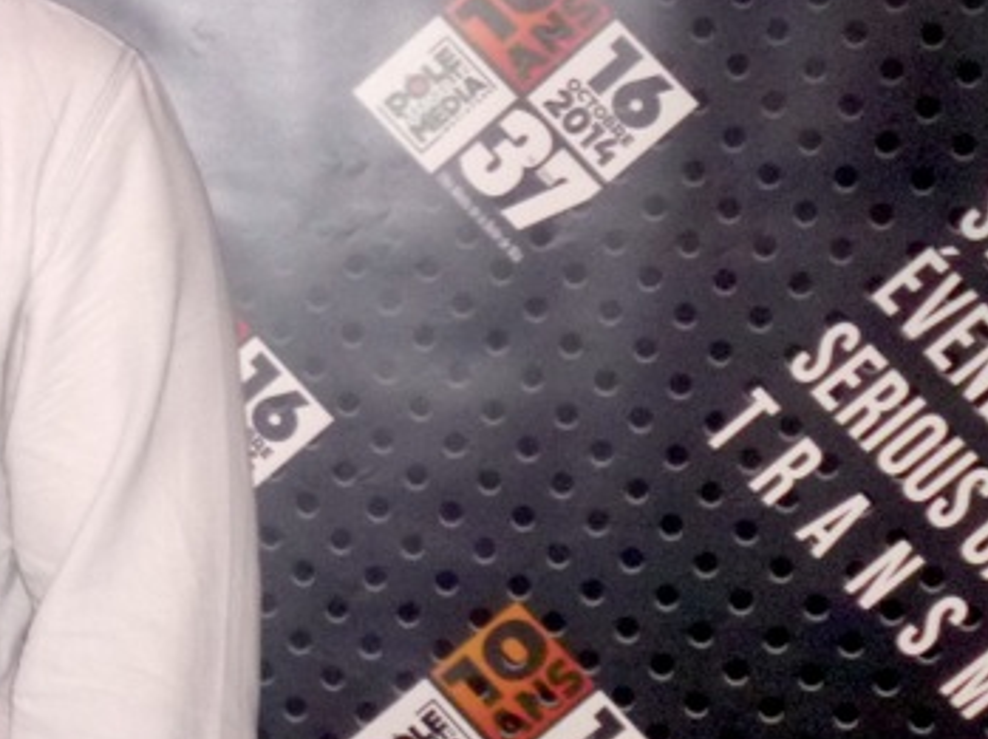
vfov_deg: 15.6
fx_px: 2680
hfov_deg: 18.7
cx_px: -450
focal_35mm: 94
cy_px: 187
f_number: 2.9
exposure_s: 1/60
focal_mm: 5.7
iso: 250
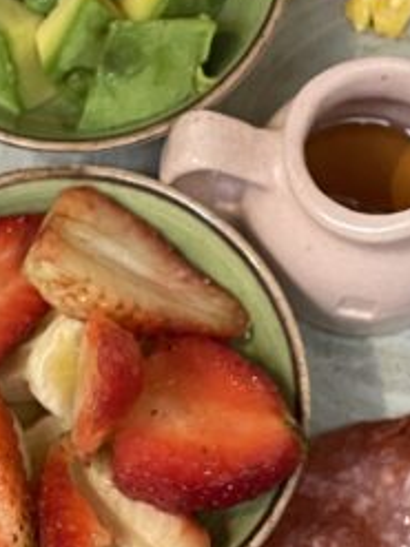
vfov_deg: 18.1
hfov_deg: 13.7
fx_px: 1707
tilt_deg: -66.8
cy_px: 144
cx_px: 133
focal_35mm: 108
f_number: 1.6
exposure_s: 1/60
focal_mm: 4.2
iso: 400
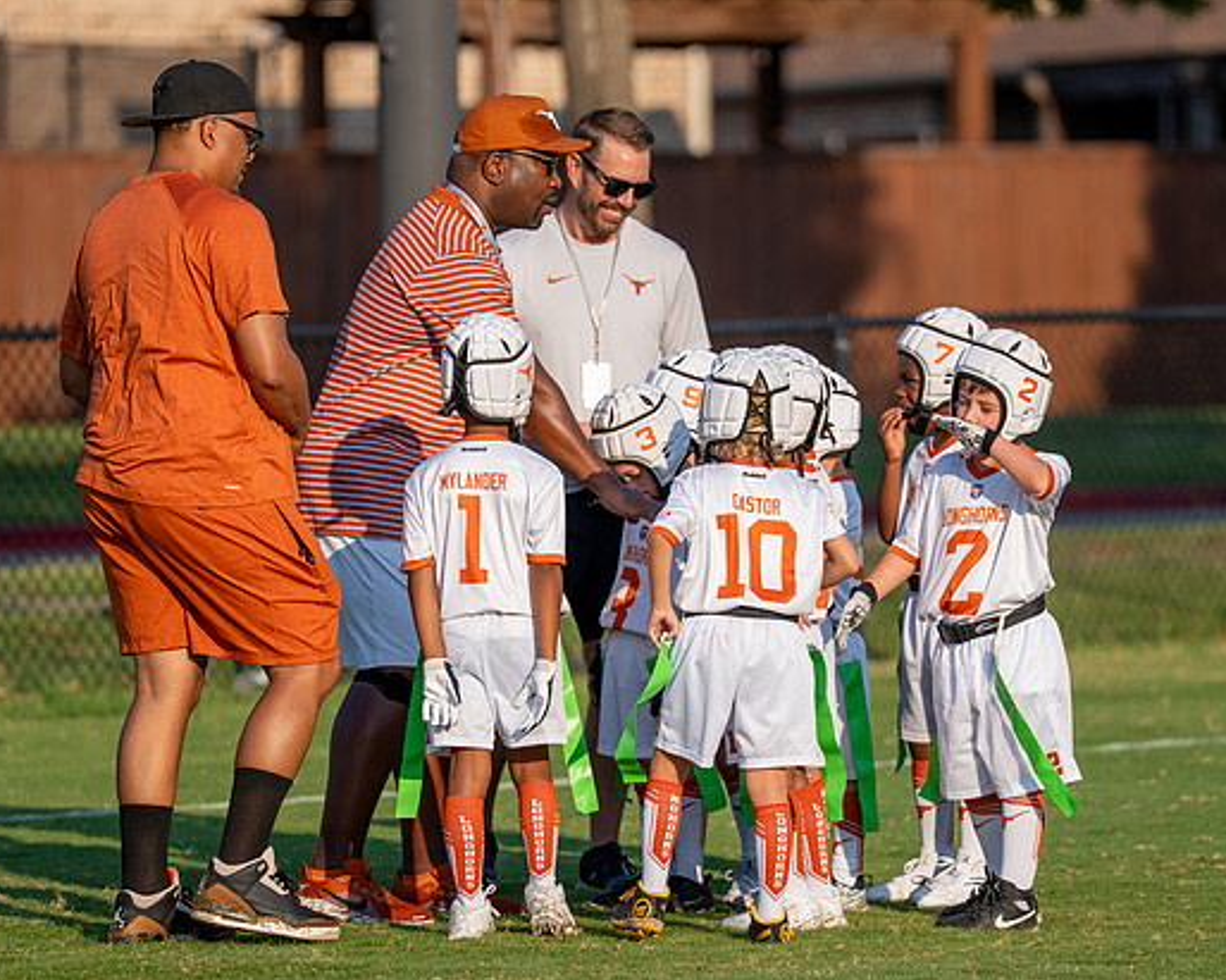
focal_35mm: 318
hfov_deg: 6.1
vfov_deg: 4.9
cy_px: 501
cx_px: 678
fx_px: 11536
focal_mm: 194
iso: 200
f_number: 2.8
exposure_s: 1/2500
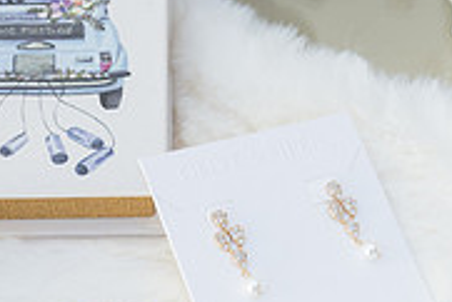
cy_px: 381
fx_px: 1985
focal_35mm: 158
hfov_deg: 12.9
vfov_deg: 8.6
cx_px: 373
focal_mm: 47
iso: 200
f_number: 8
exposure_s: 1/80
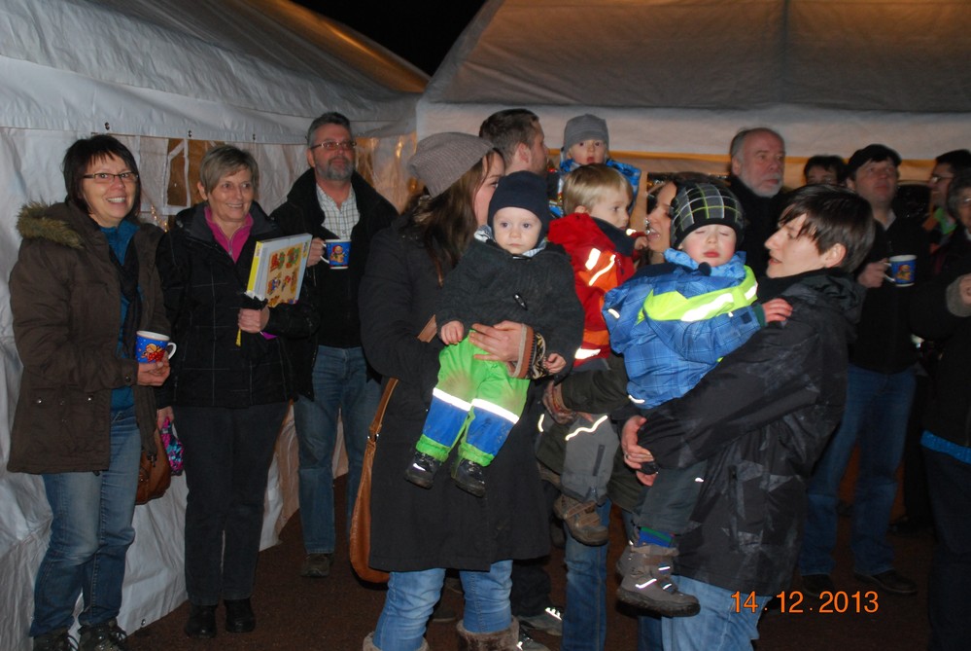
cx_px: 486
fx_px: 1134
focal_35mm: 42
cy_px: 326
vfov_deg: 32.0
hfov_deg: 46.3
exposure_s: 1/60
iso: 800
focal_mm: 28
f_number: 5
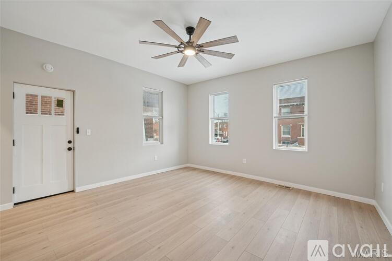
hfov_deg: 104.3
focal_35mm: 14
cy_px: 130
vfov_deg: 81.2
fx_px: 152
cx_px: 196
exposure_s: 1/25
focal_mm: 14
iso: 400
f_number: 8
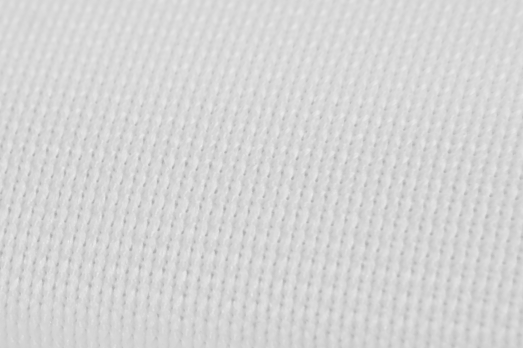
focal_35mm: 170
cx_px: 114
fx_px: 2470
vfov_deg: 8.1
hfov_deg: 12.0
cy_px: 219
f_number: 20
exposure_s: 1/6
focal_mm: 55
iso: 100
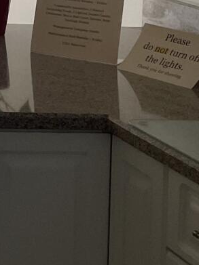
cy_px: -148
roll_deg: -1.8
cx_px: -286
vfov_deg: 13.8
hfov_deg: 9.8
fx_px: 1020
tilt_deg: -0.9
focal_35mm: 133
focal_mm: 4.2
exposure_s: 1/121
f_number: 1.6
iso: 64
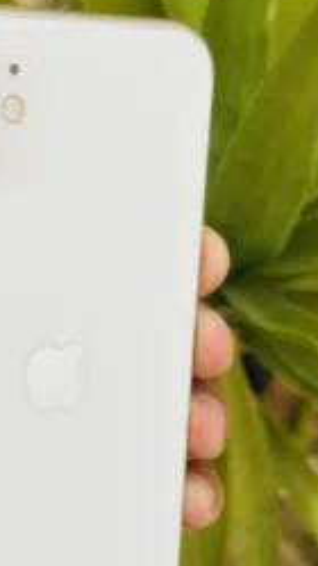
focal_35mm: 84
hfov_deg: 14.3
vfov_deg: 25.2
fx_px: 1260
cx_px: 41
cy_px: 384
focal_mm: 6.86
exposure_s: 1/12048
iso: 100
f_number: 1.78
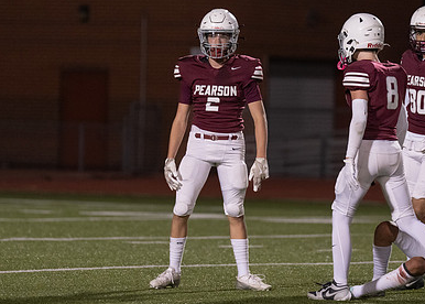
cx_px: 210
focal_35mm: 407
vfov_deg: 3.5
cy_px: 123
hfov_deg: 5.0
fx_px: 4914
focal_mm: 200
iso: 2500
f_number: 2.8
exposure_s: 1/1000
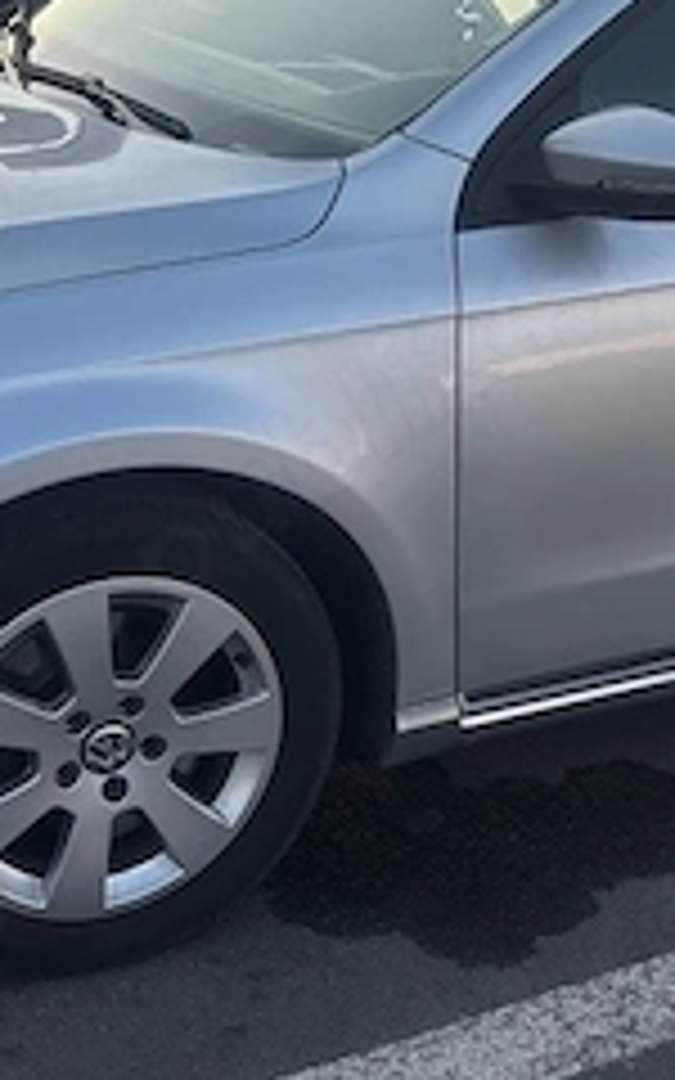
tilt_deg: -16.4
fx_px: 2031
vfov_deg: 29.7
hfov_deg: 18.6
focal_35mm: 69
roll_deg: -3.7
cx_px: 598
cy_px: 410
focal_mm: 5.96
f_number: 1.6
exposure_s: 1/498
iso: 50
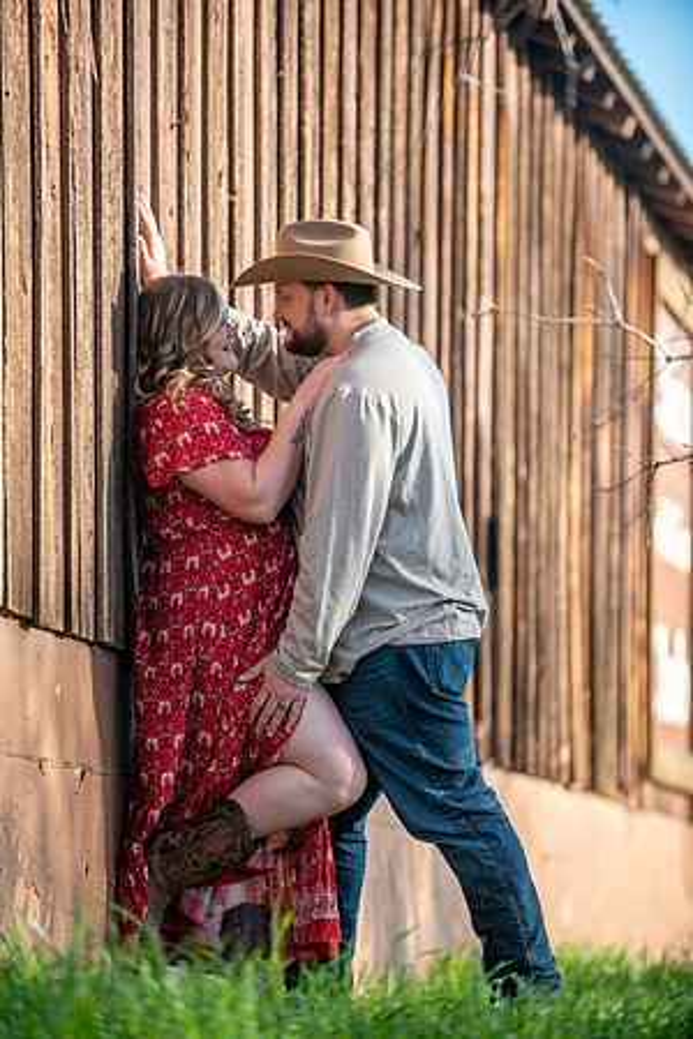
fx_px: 5775
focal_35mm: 200
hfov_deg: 6.9
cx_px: 346
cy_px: 520
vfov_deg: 10.3
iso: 50
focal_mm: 200
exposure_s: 1/250
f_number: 2.8
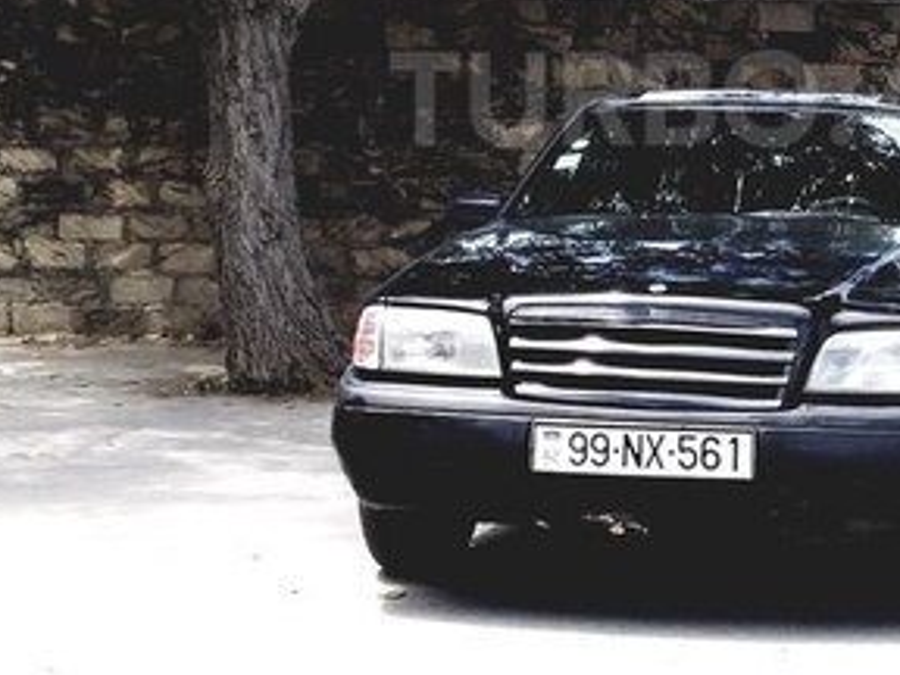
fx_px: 1846
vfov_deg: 20.4
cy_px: 98
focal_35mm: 71
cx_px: 709
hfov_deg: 26.9
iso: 40
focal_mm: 3.3
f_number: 2.2
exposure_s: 1/545
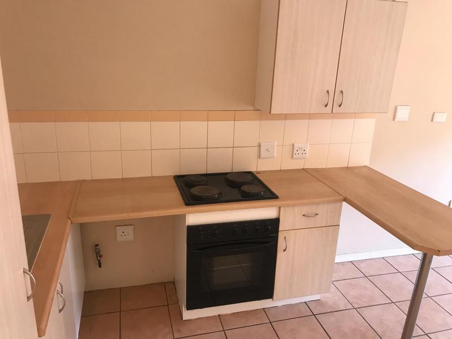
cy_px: 170
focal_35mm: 28
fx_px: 366
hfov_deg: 63.4
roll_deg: -2.8
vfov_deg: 49.7
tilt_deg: -16.9
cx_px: 226
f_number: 1.8
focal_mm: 3.99
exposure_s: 1/19
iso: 40
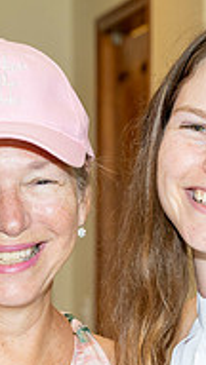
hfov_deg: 6.9
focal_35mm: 177
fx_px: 1719
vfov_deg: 12.1
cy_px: 286
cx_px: 153
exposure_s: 1/125
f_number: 5.6
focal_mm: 56
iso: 800
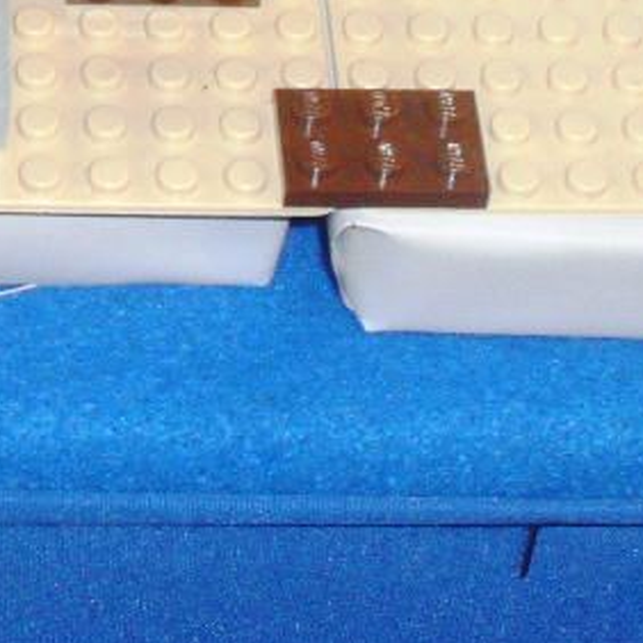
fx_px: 3299
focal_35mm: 157
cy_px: -93
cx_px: -164
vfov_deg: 11.0
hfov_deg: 10.9
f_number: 3.9
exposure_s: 1/45
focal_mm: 8.7
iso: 200
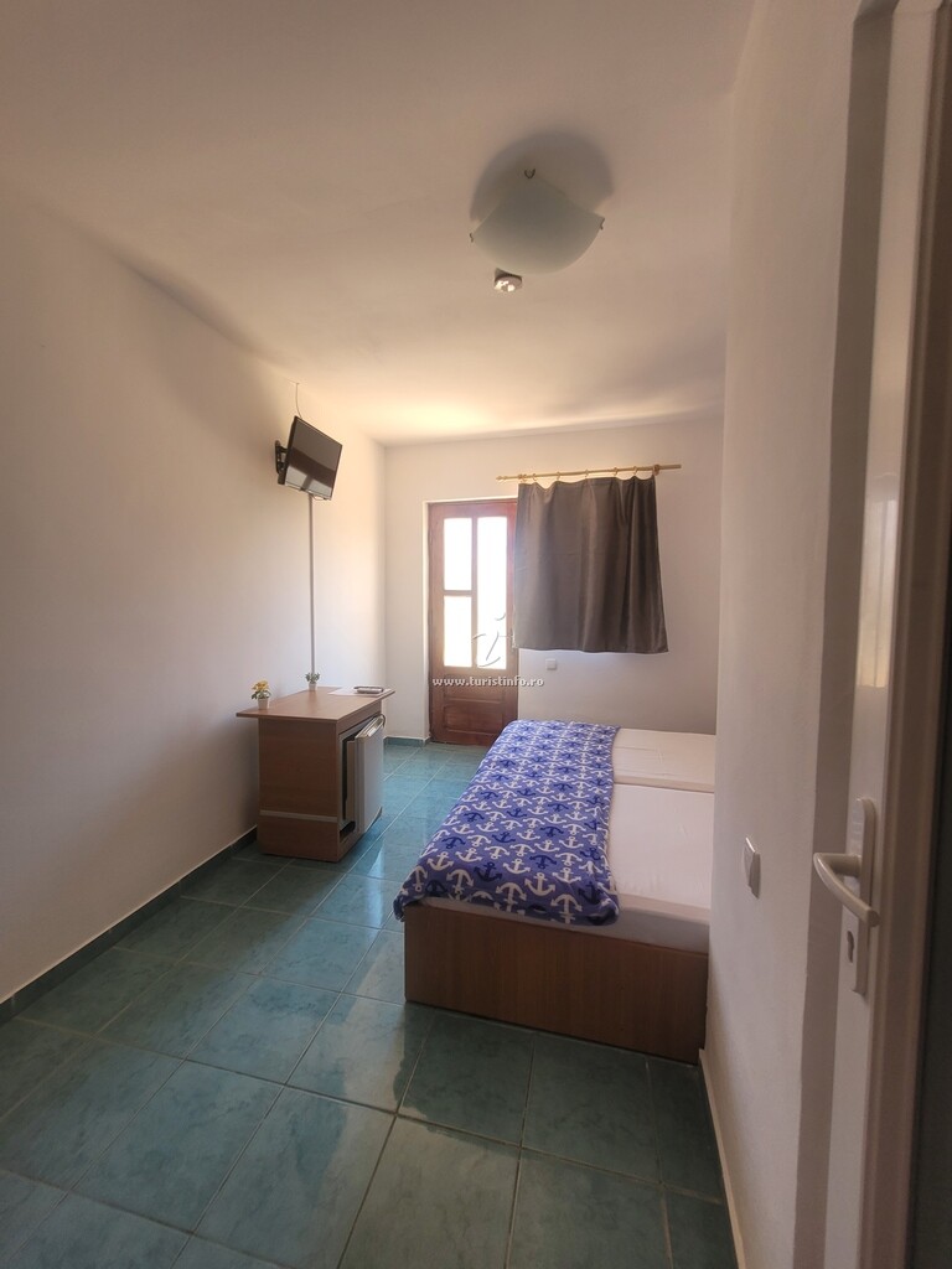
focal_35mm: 13
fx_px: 477
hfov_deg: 89.9
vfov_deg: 106.2
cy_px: 634
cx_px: 476
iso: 50
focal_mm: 1.74
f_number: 2.2
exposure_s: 1/50
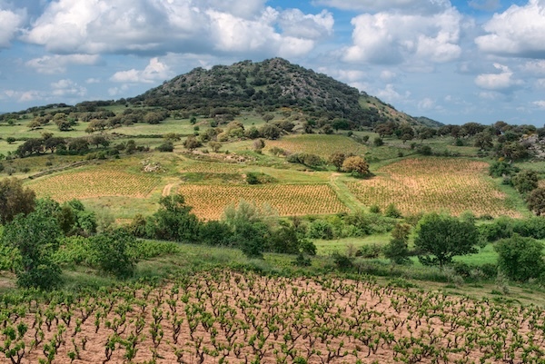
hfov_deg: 39.6
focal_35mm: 50
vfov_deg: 27.0
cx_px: 272
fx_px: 757
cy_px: 182
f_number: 8
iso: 200
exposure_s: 1/125
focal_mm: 50
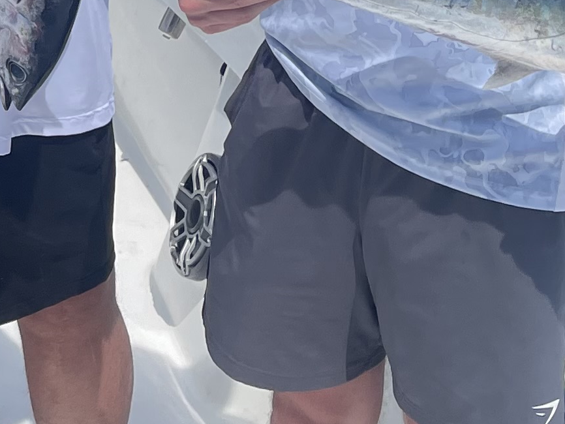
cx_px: -207
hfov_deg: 15.4
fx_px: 1976
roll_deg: +0.1
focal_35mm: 121
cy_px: -359
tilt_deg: -14.2
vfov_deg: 11.3
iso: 32
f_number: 1.6
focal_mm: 5.1
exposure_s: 1/3663
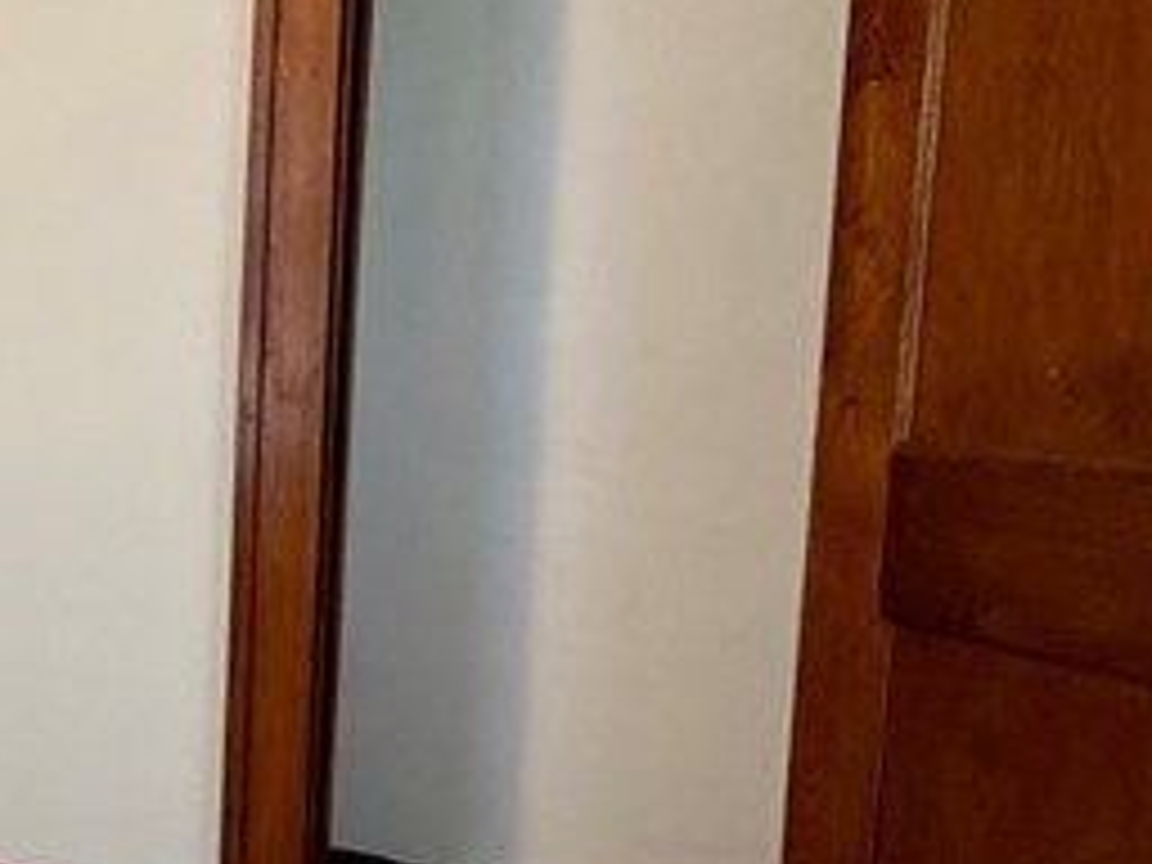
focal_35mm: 56
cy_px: 482
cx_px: -324
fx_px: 1864
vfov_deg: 26.1
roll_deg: +1.8
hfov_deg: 28.5
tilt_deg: -6.1
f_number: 2.2
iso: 320
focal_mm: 2.22
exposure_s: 1/60
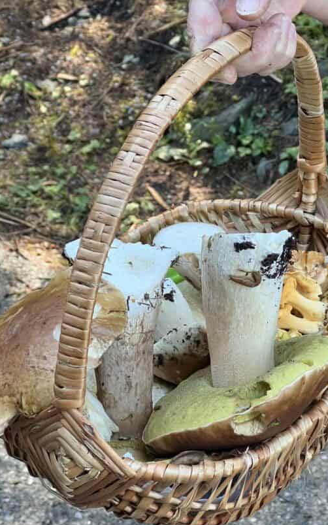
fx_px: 1489
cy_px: 240
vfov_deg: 20.0
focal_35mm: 104
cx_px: 229
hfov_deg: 12.6
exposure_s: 1/74
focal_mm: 9
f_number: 2.8
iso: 200
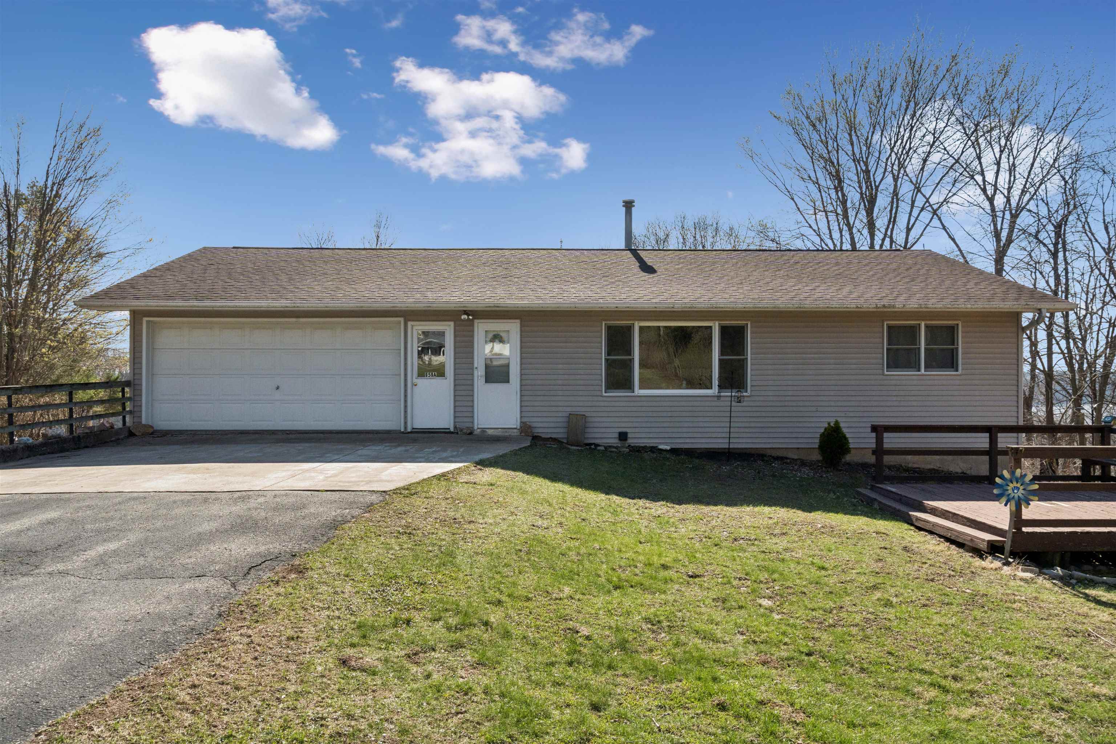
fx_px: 775
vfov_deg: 51.3
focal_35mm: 25
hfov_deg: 71.5
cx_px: 558
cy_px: 372
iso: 800
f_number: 18
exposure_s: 1/500
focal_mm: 25
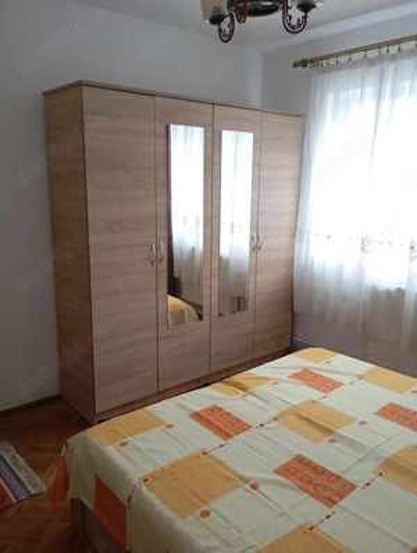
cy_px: 276
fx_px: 448
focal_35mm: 28
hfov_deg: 49.9
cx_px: 208
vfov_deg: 63.4
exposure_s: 1/33.3
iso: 555
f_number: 1.8
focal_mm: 4.27
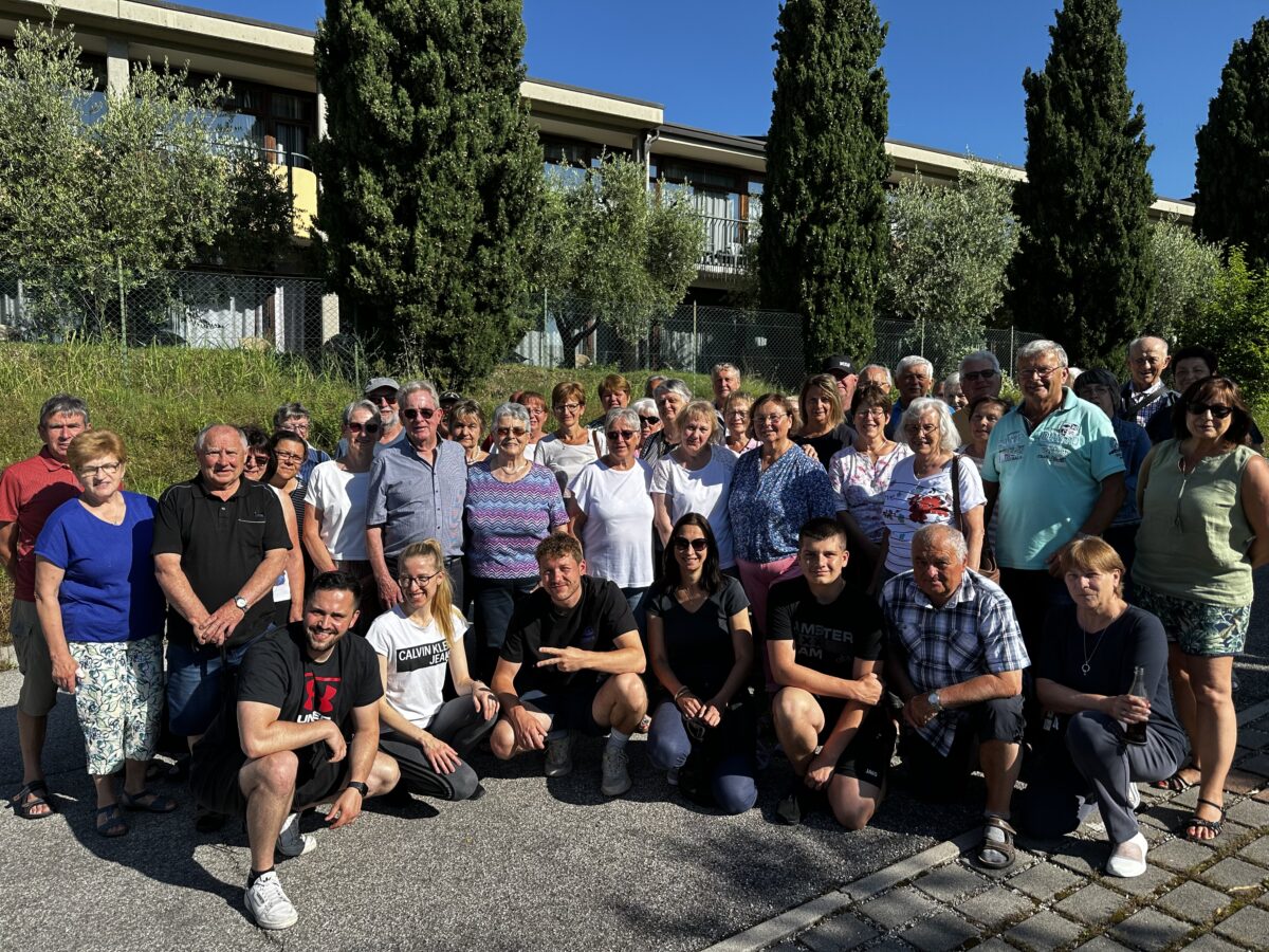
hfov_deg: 71.6
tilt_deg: -1.7
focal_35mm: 24
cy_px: 476
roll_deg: +0.0
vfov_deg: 56.8
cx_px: 634
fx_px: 880
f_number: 1.78
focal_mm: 6.86
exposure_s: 1/3247
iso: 80
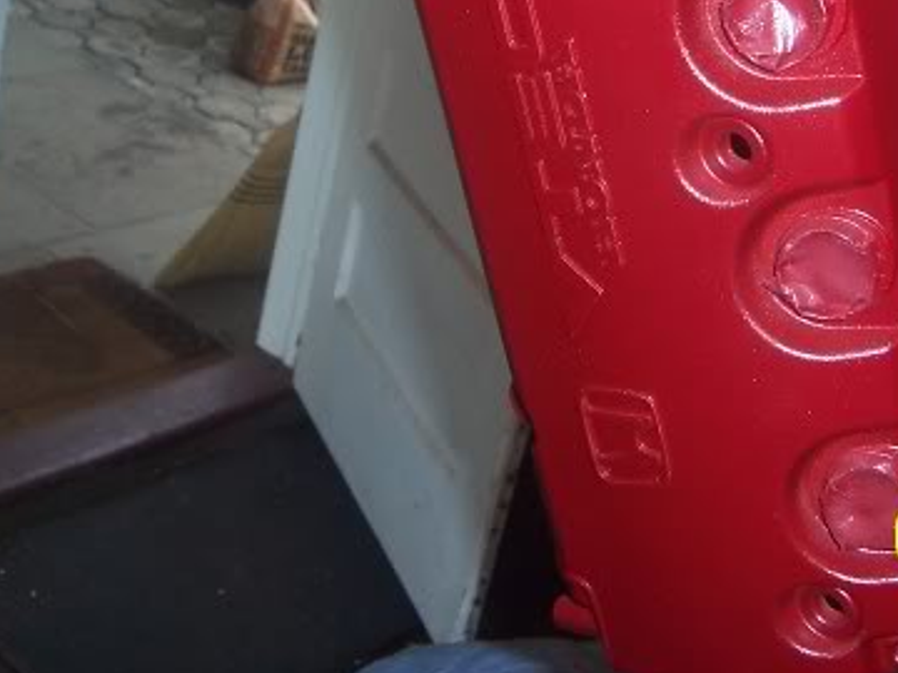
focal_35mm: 64
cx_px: 494
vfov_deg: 22.5
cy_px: 90
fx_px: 1660
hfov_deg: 30.2
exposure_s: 1/60
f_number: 3
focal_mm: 6
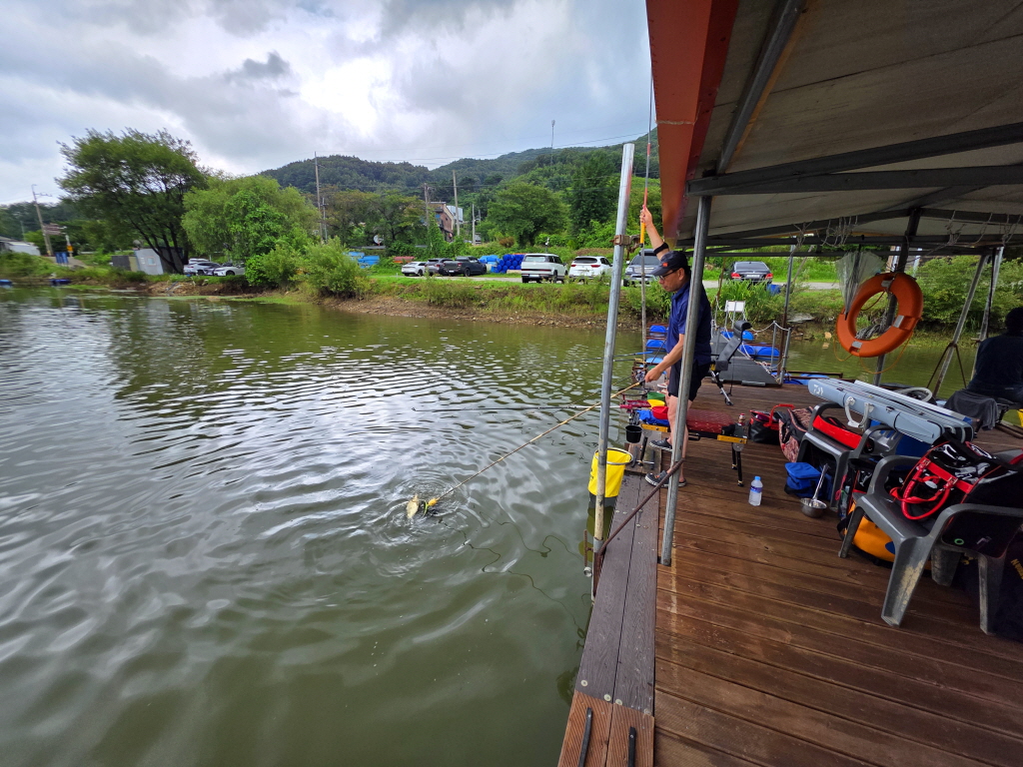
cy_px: 384
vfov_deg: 89.9
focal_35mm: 13
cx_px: 512
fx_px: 384
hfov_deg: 106.2
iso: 40
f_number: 1.9
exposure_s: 1/876
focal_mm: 2.2
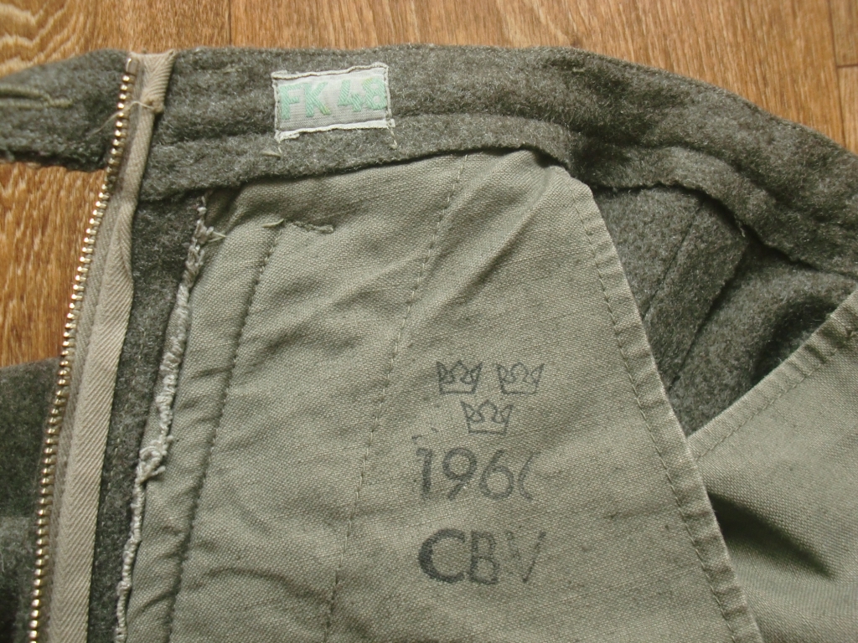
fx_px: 892
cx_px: 429
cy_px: 322
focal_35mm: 36
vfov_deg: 39.7
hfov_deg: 51.4
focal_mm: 6.3
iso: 200
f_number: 2.8
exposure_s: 1/8
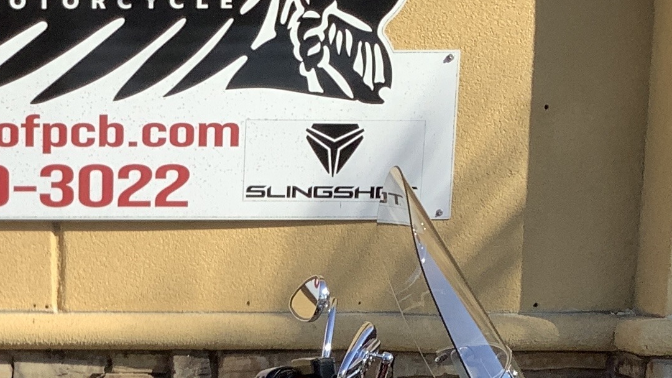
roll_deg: +0.6
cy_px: 528
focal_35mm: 102
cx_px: 11
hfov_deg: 20.3
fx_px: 1817
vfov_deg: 11.5
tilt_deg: -11.5
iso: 25
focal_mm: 3.3
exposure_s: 1/1235
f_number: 2.4
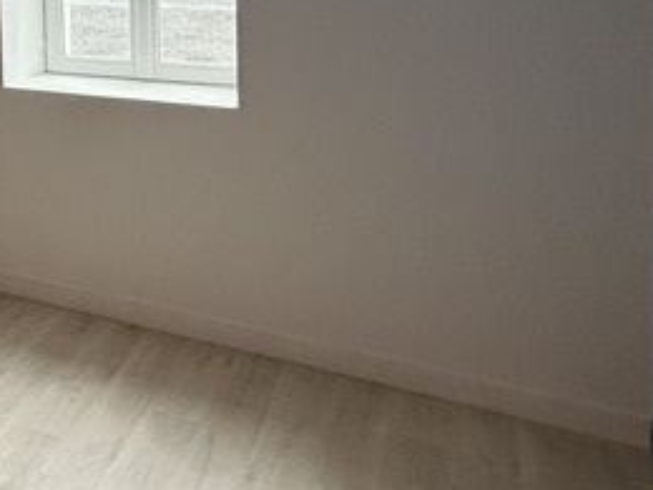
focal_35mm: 43
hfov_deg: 38.6
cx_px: -10
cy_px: -38
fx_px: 811
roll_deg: +3.0
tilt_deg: -2.4
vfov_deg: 30.4
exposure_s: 1/100
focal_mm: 2.22
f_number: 2.2
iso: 250
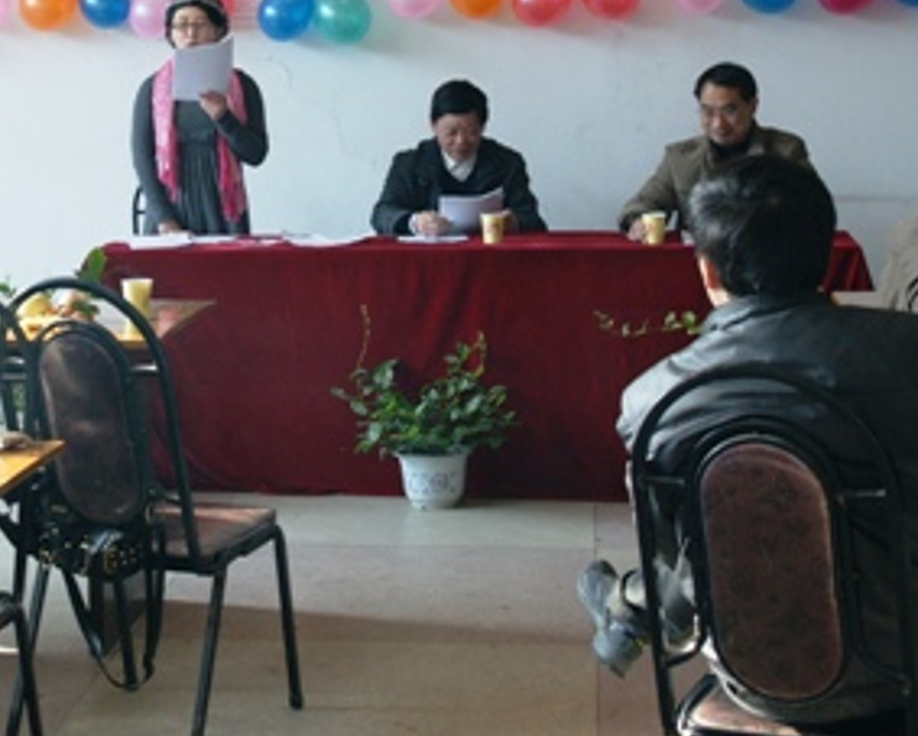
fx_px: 2421
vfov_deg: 17.1
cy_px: 110
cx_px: 195
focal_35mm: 89
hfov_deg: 21.2
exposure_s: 1/60
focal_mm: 28
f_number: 4.5
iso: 200
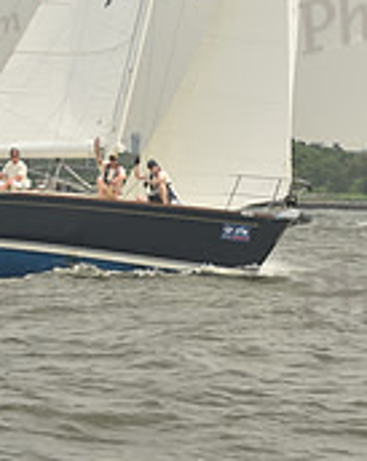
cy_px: -115
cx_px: 159
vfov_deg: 8.6
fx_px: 3022
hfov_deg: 6.9
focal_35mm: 222
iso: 250
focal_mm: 70
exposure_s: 1/800
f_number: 8
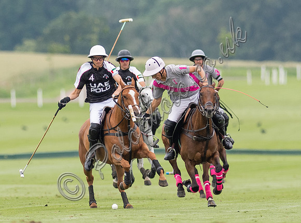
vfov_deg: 1.3
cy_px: 150
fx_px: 9985
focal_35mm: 1154
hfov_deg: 1.7
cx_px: 141
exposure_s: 1/2500
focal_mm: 300
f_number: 2.8
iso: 400
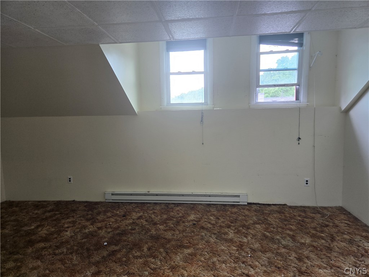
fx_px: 245
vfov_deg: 58.9
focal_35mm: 23
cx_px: 184
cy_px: 138
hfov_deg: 73.9
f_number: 1.8
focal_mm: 5.4
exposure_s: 1/120
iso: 100
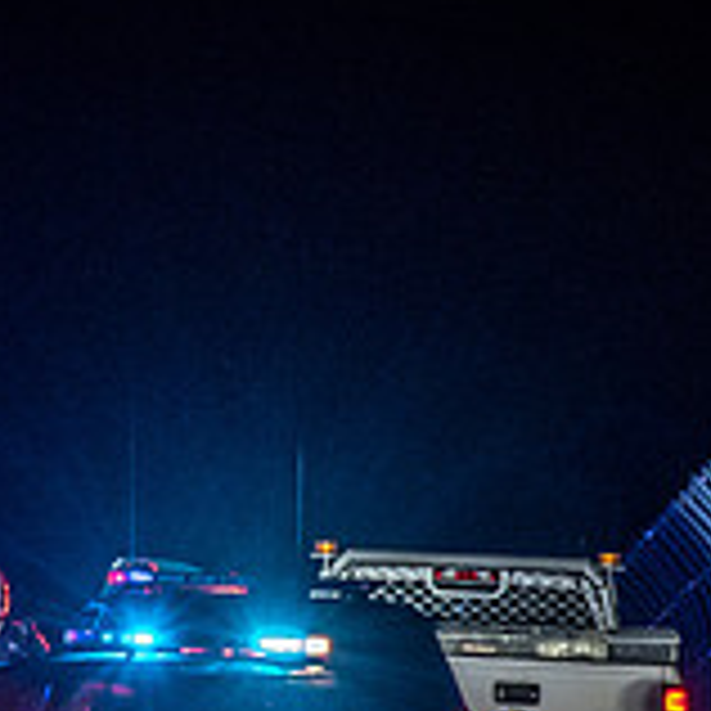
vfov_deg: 2.1
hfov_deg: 2.1
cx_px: 110
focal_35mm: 833
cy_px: 536
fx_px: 19357
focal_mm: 165
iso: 2000
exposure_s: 1/60
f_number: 5.3
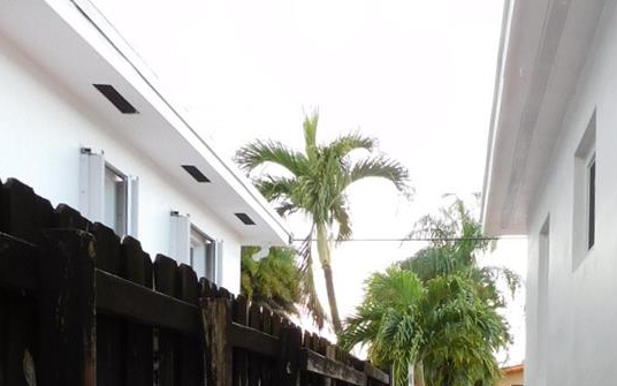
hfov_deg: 35.4
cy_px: 471
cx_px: 394
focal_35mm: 57
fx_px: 958
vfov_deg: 21.1
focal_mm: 4.3
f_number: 3.3
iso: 125
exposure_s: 1/125
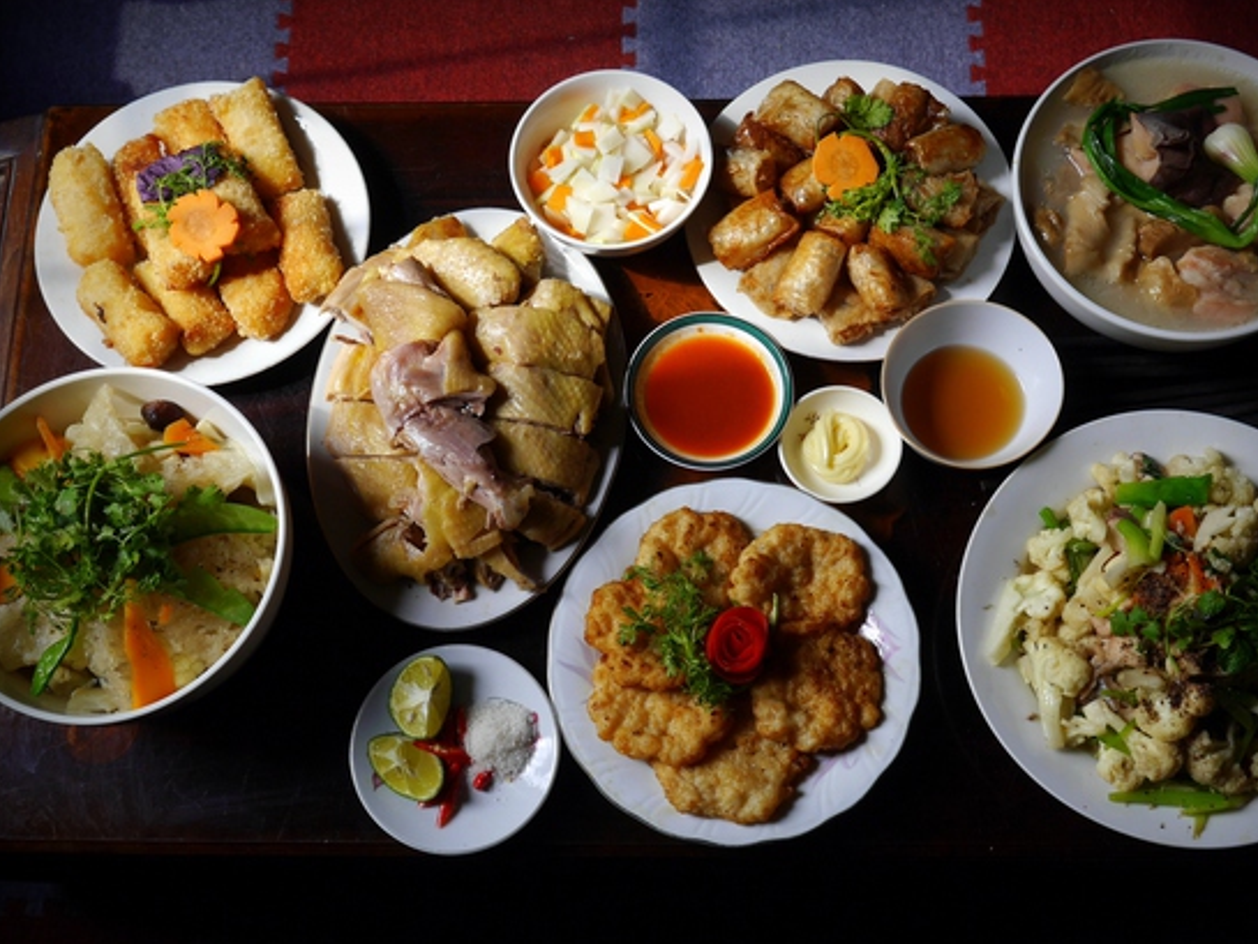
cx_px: 662
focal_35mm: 44
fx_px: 1599
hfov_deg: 42.9
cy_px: 499
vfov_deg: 32.9
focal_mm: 20
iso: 160
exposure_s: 1/100
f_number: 6.3
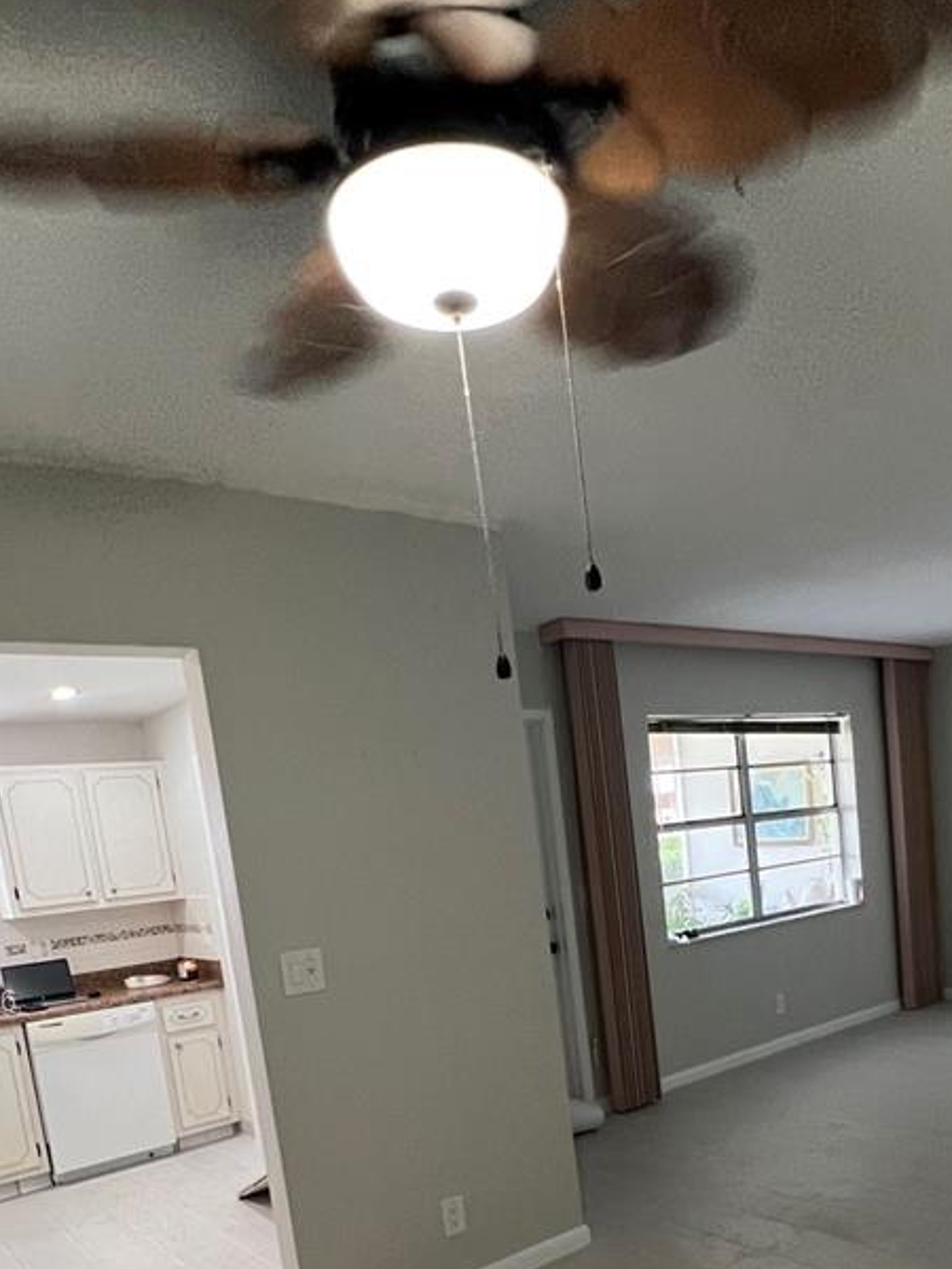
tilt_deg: -9.1
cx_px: 578
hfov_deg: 52.6
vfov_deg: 62.0
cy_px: 1005
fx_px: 953
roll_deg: +6.5
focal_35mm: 26
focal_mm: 1.57
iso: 250
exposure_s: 1/60
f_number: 1.8
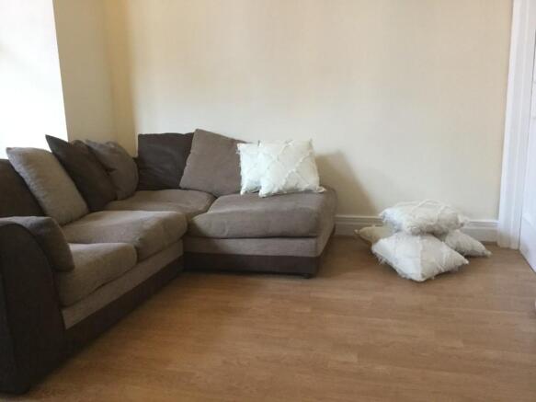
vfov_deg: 45.4
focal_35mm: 31
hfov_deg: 58.4
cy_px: 201
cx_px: 268
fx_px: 480
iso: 200
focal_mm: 3.3
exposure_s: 1/25
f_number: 2.4
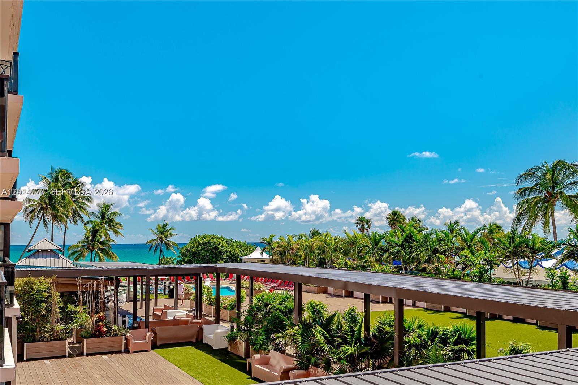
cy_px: 192
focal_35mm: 35
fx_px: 562
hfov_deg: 54.4
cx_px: 289
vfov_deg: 37.8
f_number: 8
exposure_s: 1/250
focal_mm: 35
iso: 200
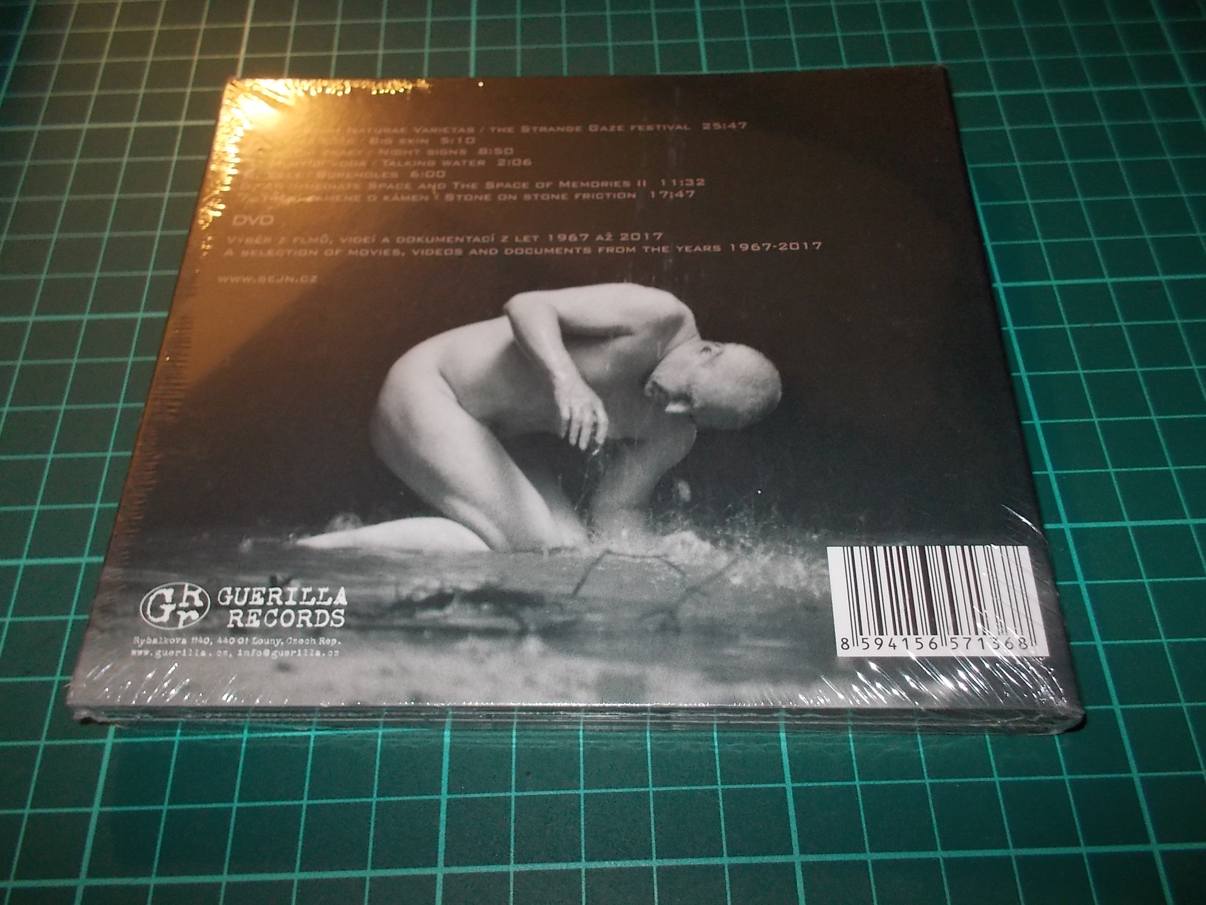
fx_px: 1010
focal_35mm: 29
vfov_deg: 48.2
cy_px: 452
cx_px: 603
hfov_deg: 61.7
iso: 200
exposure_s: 1/30
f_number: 3.3
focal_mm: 4.1
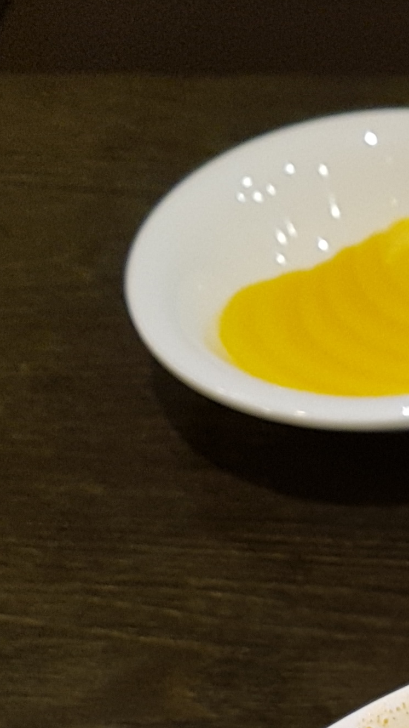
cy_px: 908
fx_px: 1658
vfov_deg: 22.5
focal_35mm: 86
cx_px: 732
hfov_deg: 12.8
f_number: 1.7
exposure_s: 1/60
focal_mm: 4.2
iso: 100
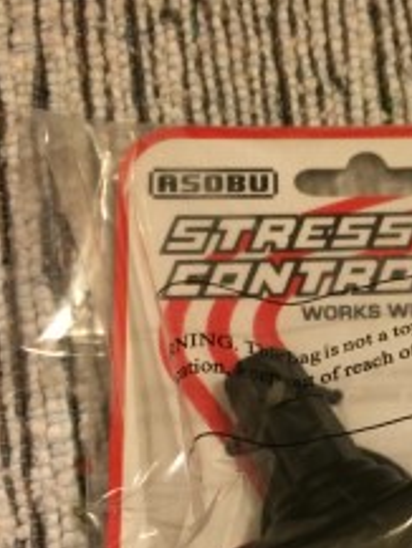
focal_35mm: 57
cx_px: 377
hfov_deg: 24.9
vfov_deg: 33.1
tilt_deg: -79.4
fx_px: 904
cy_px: 415
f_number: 2.2
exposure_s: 1/25
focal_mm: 4.15
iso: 320
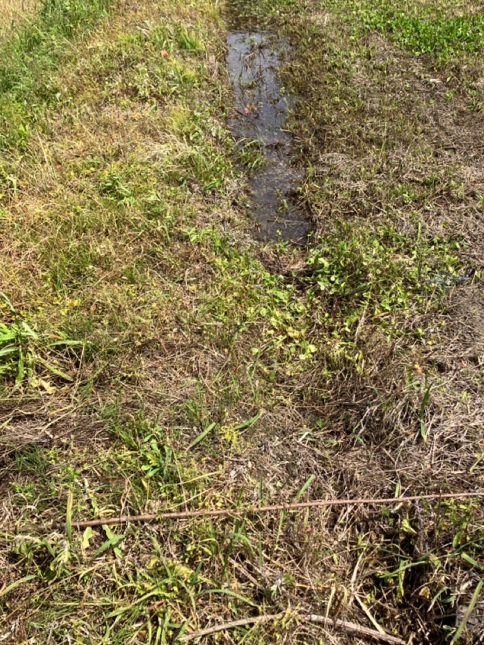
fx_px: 709
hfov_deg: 37.5
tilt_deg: -31.8
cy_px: 280
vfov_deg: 48.9
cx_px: 305
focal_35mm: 38
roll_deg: -1.2
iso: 32
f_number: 1.8
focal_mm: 3.99
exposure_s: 1/1499
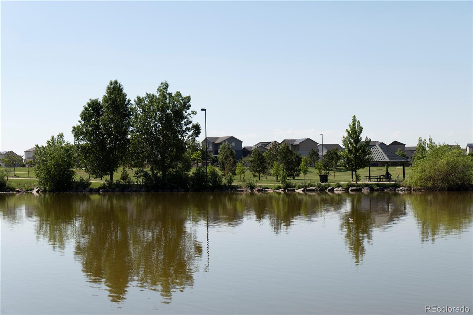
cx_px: 236
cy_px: 158
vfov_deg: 23.8
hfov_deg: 35.1
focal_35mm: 57
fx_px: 749
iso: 100
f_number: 5
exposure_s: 1/800
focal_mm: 38
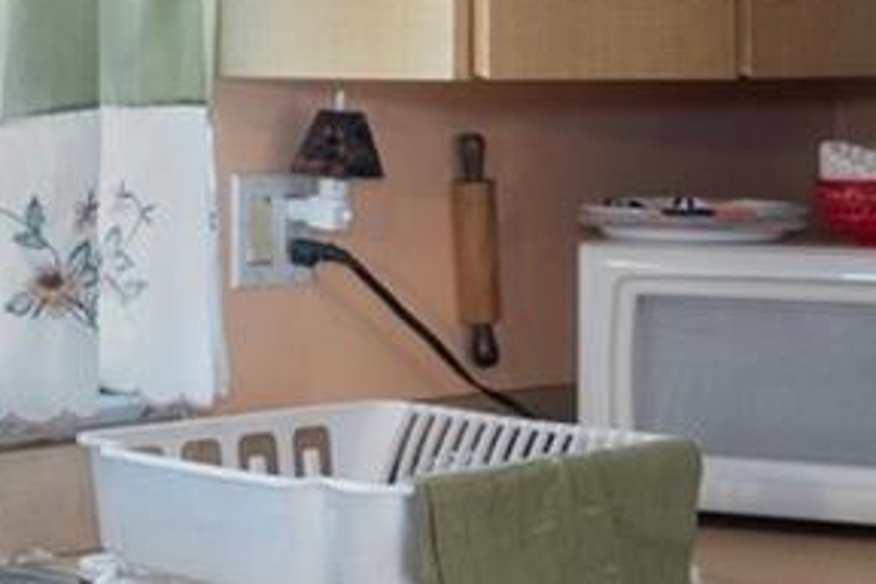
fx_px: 2433
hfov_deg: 18.2
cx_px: -435
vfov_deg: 13.6
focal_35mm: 100
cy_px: 67
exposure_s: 1.3
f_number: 9
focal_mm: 18
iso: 320
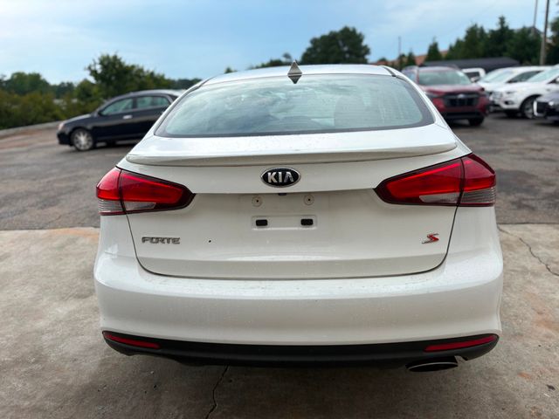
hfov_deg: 67.3
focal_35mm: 26
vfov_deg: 53.1
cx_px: 280
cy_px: 210
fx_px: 420
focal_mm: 5.96
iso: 50
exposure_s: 1/1667
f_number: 1.6
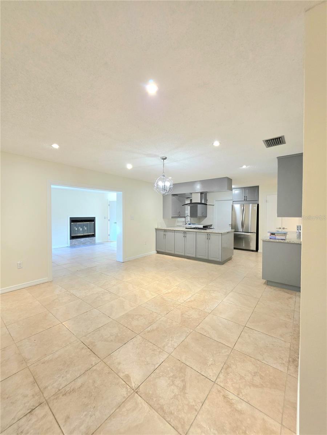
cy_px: 218
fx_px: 164
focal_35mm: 13
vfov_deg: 106.2
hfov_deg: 89.9
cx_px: 164
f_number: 1.9
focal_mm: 2.2
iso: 200
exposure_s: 1/120
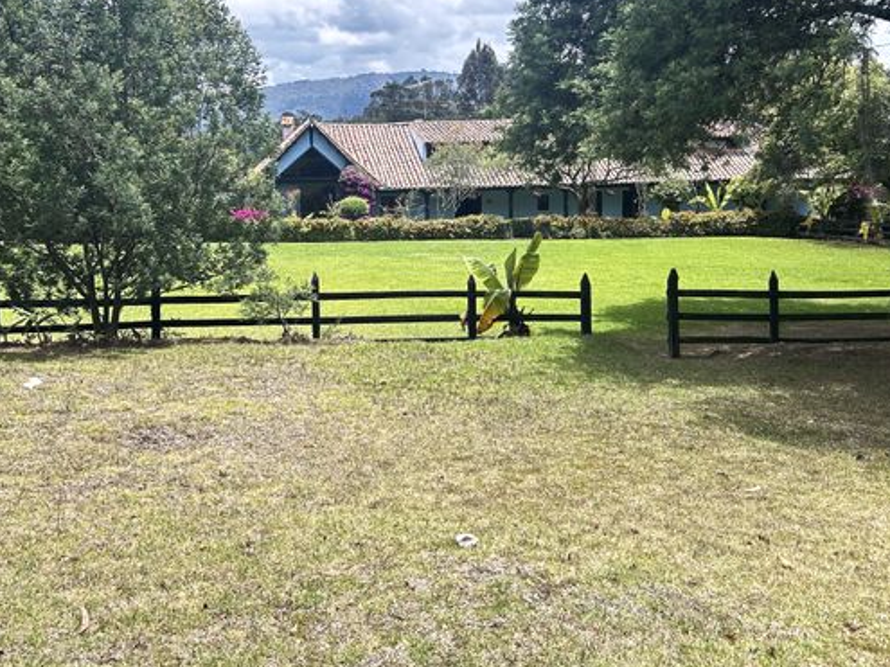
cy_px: 228
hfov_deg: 52.5
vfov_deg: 40.2
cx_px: 393
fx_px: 900
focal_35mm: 35
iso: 50
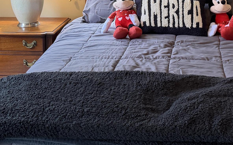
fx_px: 419
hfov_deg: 30.7
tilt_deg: -9.0
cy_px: -27
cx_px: 164
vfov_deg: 18.7
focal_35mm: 66
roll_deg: +0.3
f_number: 1.78
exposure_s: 1/120
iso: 250
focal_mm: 6.76
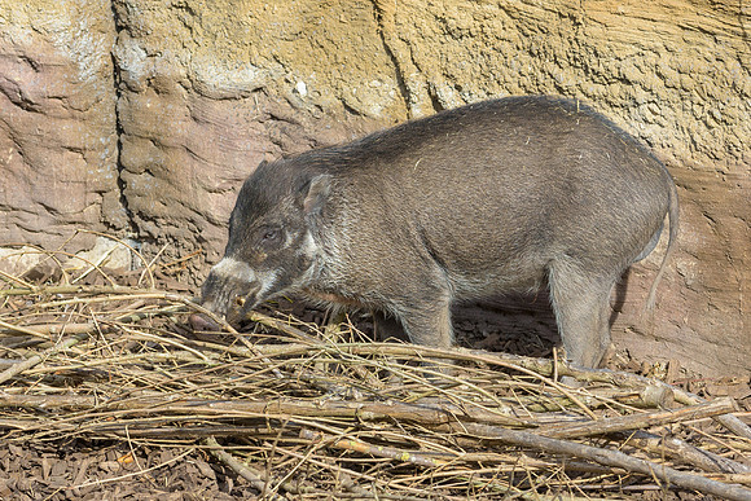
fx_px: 7198
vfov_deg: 4.0
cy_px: 280
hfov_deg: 6.0
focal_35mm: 345
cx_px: 260
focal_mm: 200
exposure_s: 1/800
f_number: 8
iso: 500
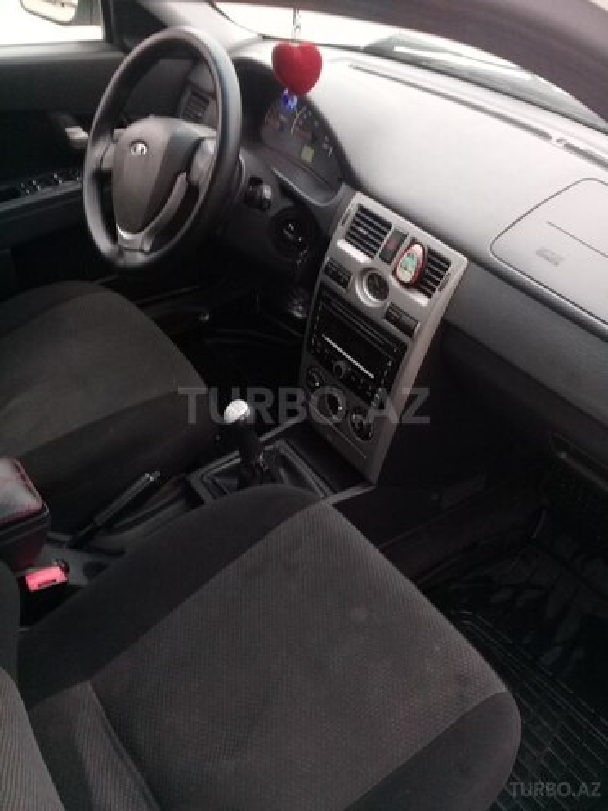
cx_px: 304
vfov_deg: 58.4
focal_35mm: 31
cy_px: 406
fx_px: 726
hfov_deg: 45.4
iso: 64
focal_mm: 3.3
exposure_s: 1/50
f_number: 2.2
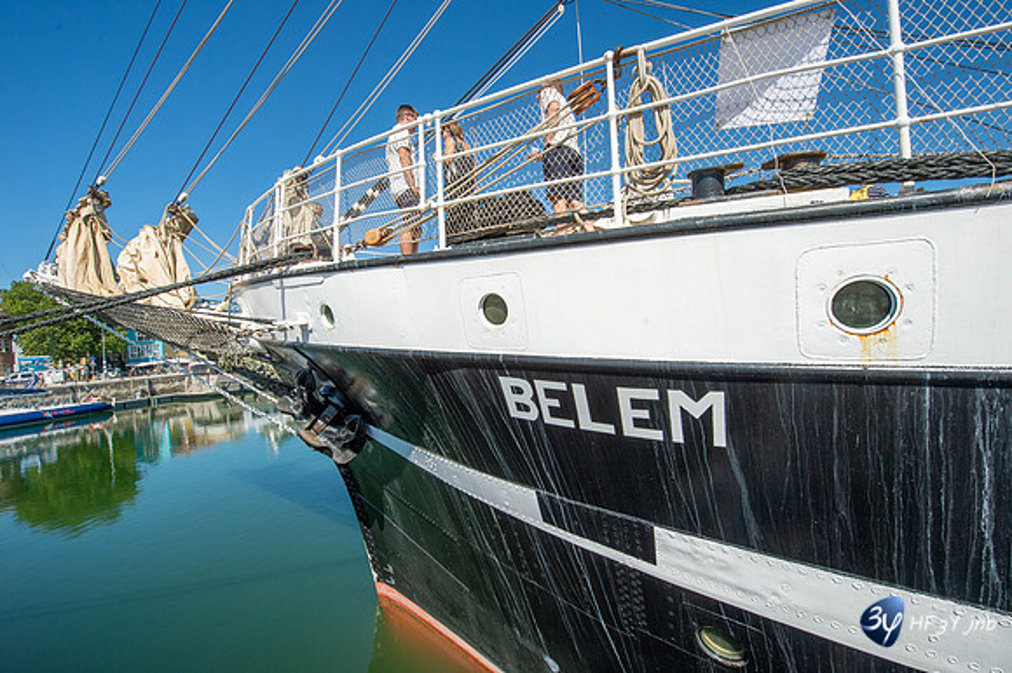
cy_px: 336
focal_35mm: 14
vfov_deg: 81.1
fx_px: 393
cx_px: 506
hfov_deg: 104.3
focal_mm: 14
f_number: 10
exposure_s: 1/400
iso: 100
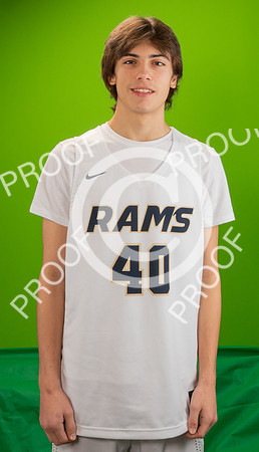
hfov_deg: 20.9
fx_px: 700
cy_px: 162
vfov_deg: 35.5
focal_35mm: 58
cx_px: 155
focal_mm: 29
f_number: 20
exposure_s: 1/60
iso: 800
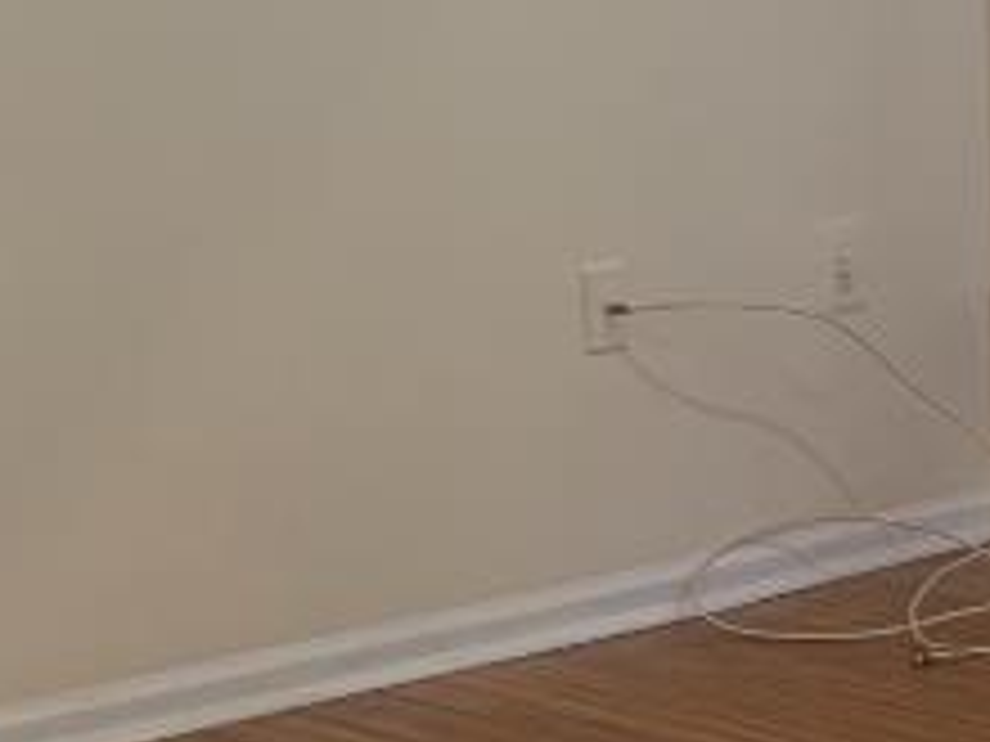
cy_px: 295
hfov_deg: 11.1
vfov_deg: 8.4
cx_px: 878
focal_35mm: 177
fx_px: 5062
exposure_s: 1/60
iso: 80
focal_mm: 5.96
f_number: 1.6
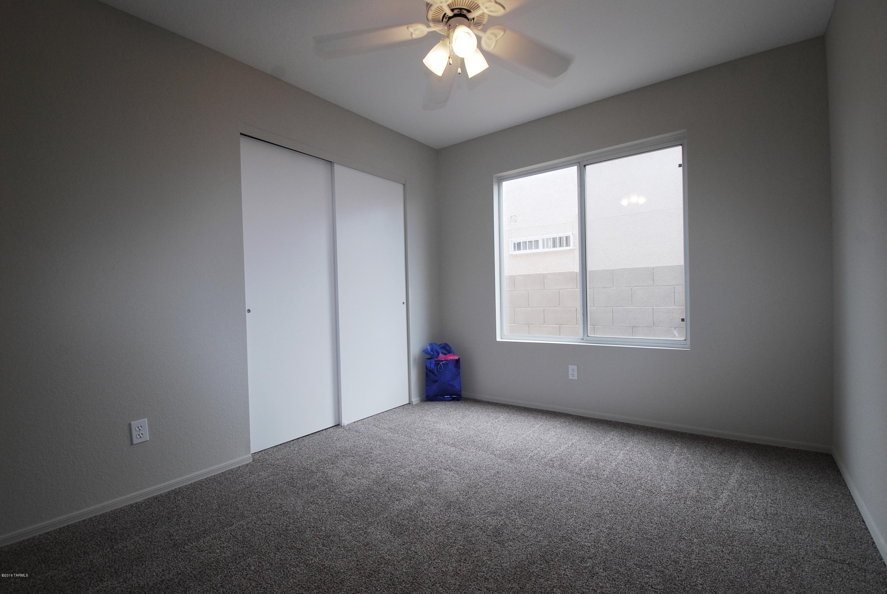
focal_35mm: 15
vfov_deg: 77.5
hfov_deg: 100.3
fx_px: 370
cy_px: 297
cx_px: 444
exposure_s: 1/60
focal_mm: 10
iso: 200
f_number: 6.3
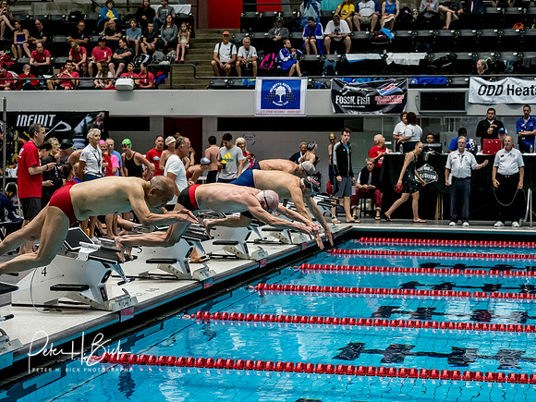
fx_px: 1239
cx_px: 268
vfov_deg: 18.4
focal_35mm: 80
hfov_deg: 24.4
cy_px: 201
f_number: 2.8
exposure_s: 1/1000
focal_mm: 40
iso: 3200
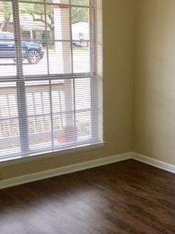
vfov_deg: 33.4
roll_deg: -1.6
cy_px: 165
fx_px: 385
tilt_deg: -16.7
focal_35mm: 57
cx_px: 128
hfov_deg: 25.4
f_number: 2.2
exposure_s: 1/30
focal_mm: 4.15
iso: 40
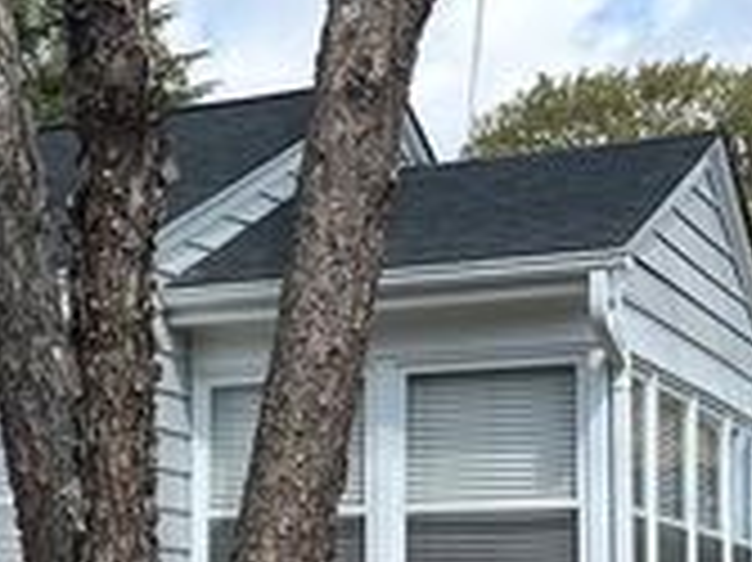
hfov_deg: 22.2
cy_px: 618
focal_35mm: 78
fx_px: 1693
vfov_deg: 18.2
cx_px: -252
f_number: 1.6
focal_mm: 5.1
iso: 50
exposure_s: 1/2101
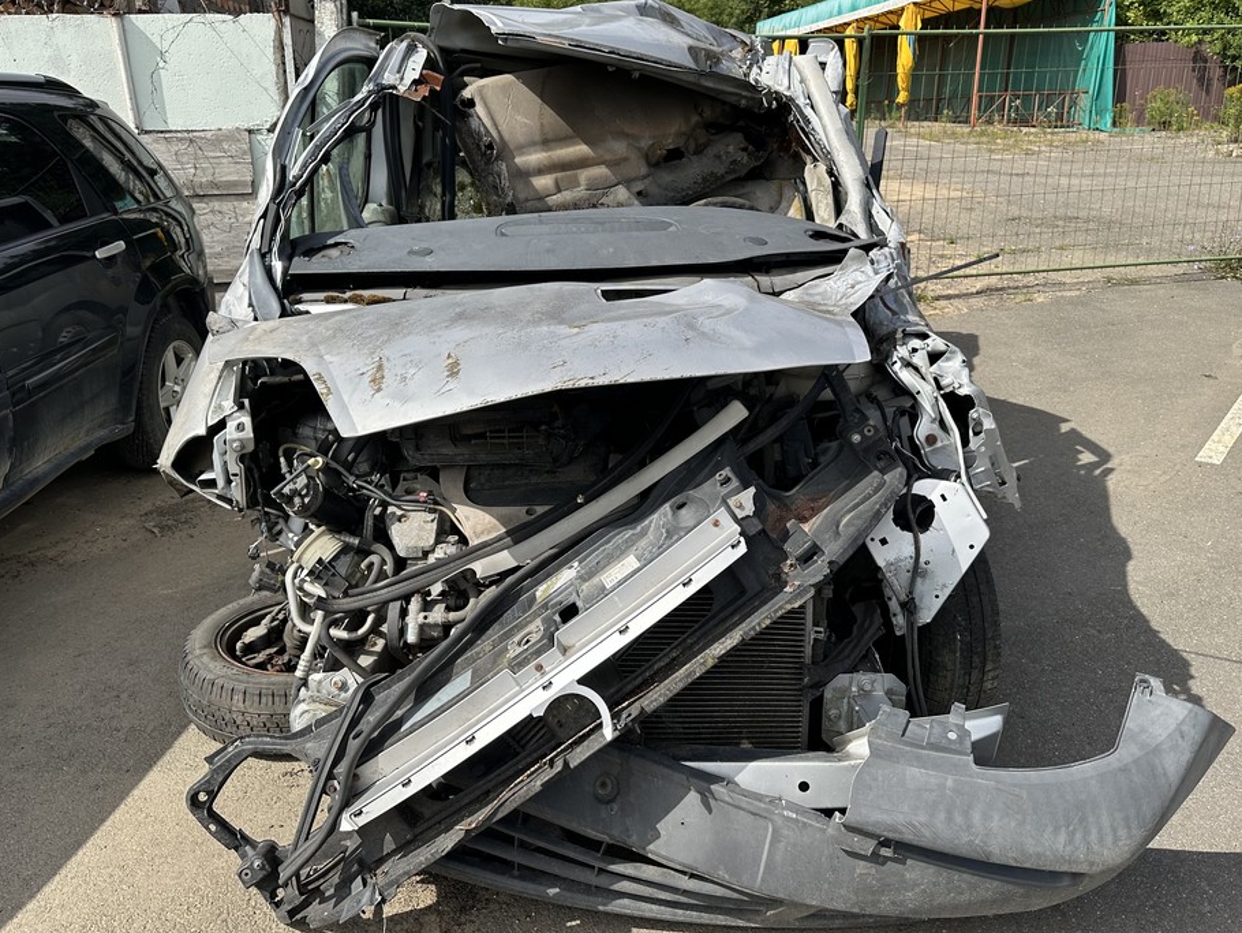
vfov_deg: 51.3
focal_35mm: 27
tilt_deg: -14.9
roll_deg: -1.6
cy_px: 421
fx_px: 969
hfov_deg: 65.3
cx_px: 594
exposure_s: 1/4348
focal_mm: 6.86
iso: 80
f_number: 1.78
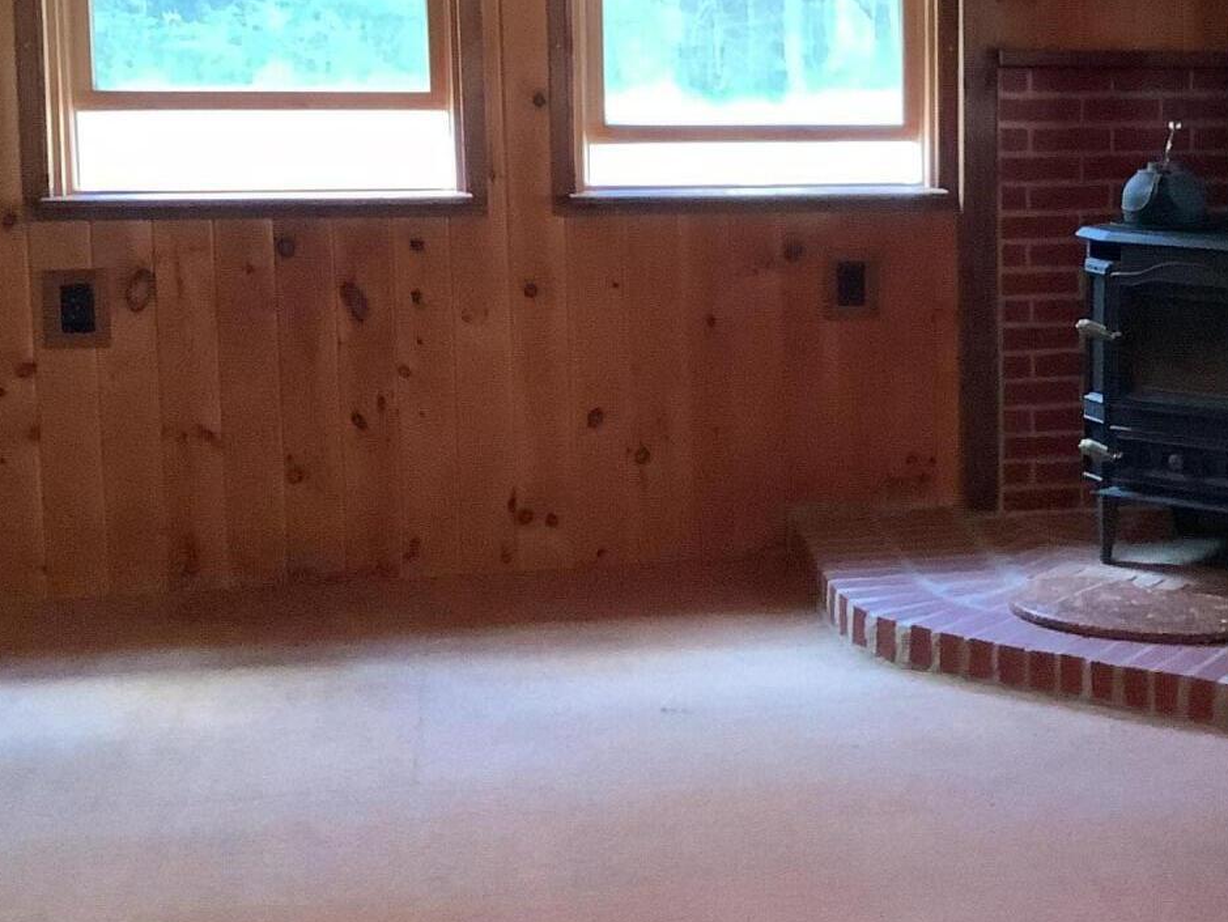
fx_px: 2342
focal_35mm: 66
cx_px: 1173
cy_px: 306
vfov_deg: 22.2
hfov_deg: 27.9
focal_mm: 3.3
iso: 500
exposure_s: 1/30
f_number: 2.4
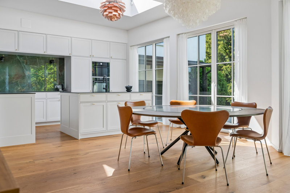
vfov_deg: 43.6
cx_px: 145
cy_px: 96
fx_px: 242
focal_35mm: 30
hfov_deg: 61.9
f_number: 5
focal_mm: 30
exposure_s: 1/100
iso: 400
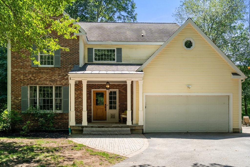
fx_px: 243
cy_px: 84
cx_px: 125
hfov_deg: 54.4
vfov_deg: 37.9
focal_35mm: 35
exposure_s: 1/250
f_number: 7.1
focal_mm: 35
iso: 400
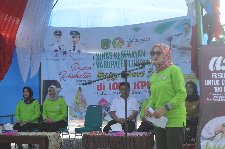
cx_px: 112
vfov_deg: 25.0
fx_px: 337
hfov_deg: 36.9
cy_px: 74
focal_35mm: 54
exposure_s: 1/125
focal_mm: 36
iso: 100
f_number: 5.6
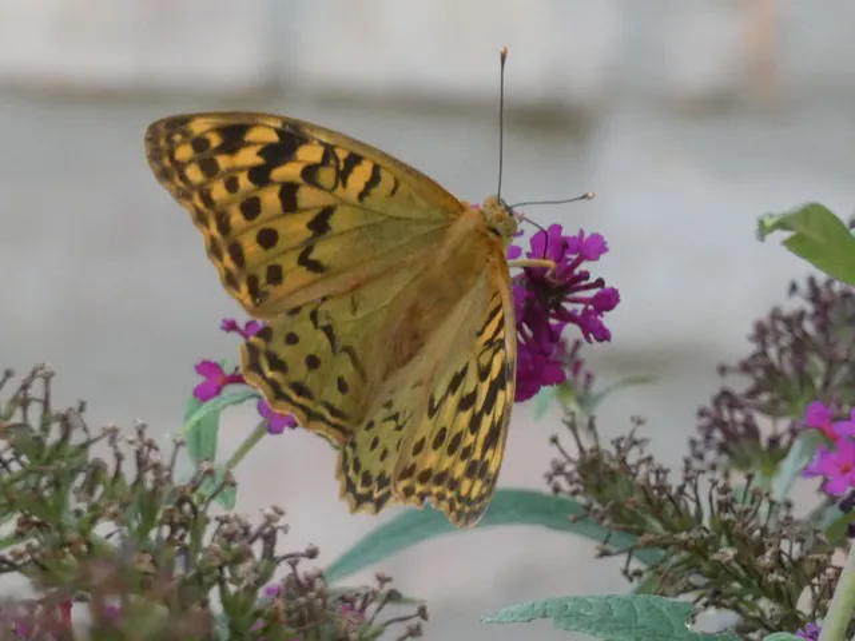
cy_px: 320
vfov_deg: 6.5
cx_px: 428
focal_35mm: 229
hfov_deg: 8.6
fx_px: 5656
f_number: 5.5
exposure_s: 1/80
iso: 320
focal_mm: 41.1
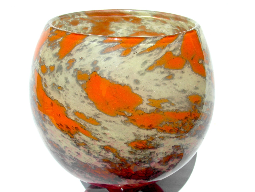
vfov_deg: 35.1
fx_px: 302
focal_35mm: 41
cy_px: 96
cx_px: 128
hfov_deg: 45.8
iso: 80
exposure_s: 1/750
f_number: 5.8
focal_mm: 6.8
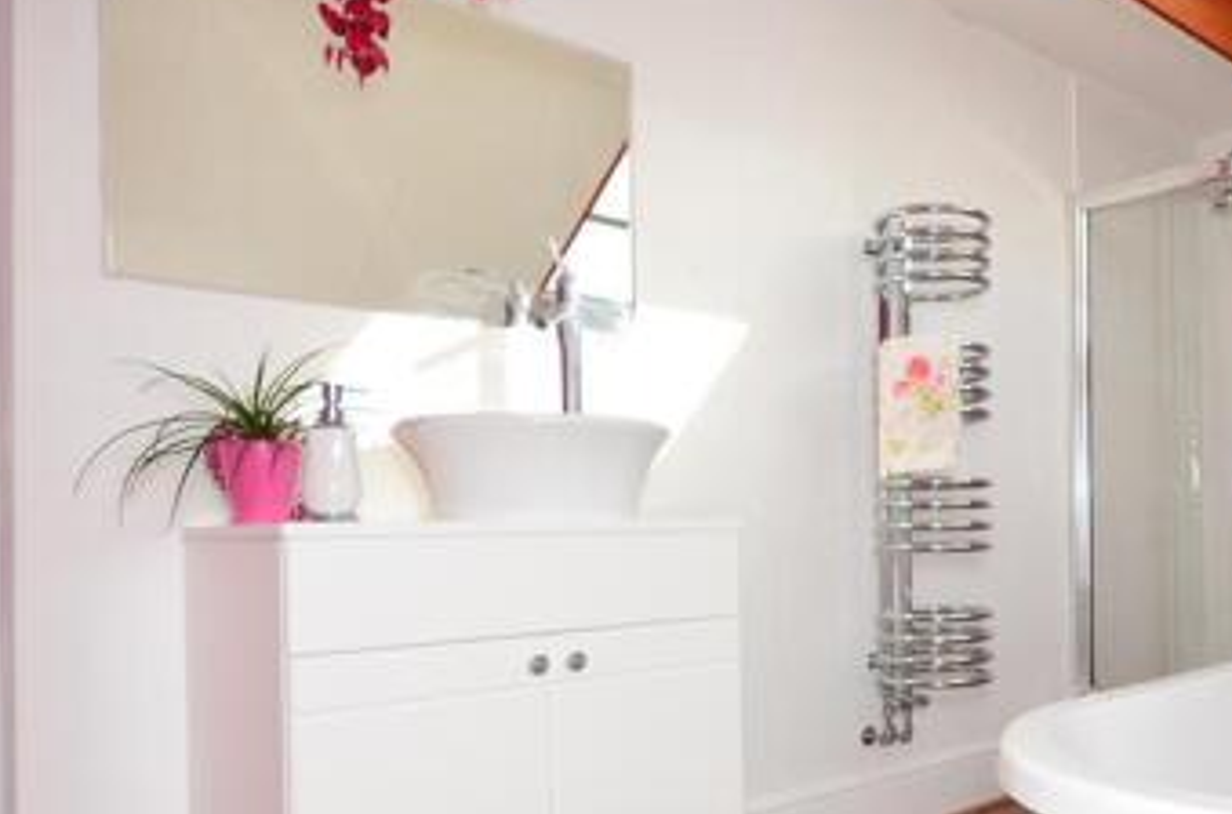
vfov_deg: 44.4
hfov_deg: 60.6
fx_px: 990
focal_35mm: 29
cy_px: 501
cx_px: 912
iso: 200
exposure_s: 1/160
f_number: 6.3
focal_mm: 10
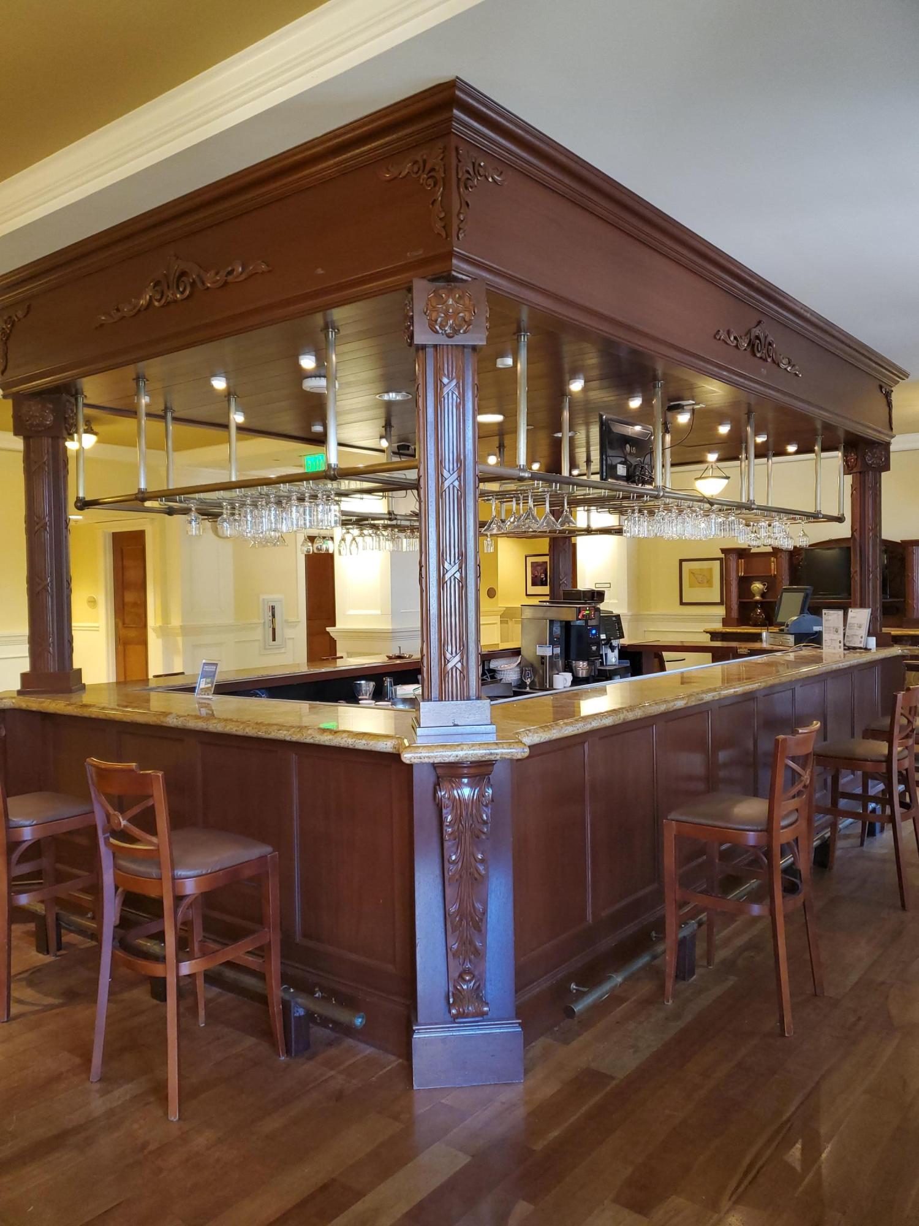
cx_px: 460
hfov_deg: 53.1
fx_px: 920
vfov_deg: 67.3
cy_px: 613
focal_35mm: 26
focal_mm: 4.3
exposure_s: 1/20
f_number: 1.5
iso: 125
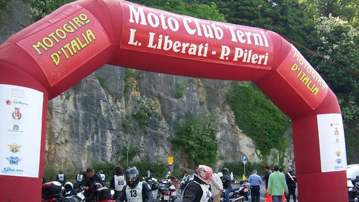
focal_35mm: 41
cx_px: 172
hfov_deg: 49.4
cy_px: 153
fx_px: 390
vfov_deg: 28.6
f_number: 3.4
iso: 80
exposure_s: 1/90
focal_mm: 5.5
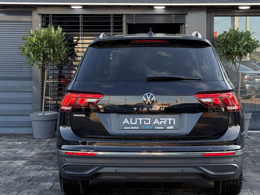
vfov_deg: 20.7
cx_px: 143
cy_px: 75
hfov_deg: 27.4
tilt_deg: -0.9
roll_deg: -0.1
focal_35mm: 71
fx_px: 533
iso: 100
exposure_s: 1/330
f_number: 1.78
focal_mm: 6.76
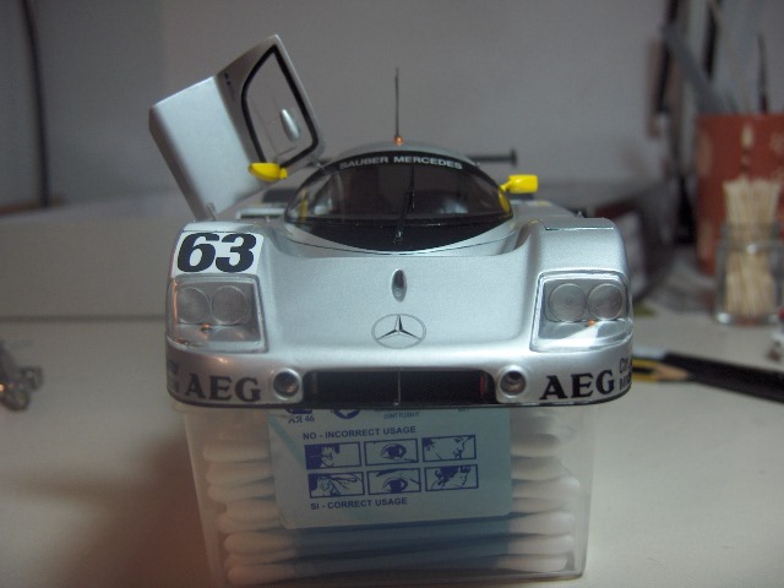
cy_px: 294
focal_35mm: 39
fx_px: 883
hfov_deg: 47.9
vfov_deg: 36.8
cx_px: 392
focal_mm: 8
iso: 200
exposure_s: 1/102
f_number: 2.8
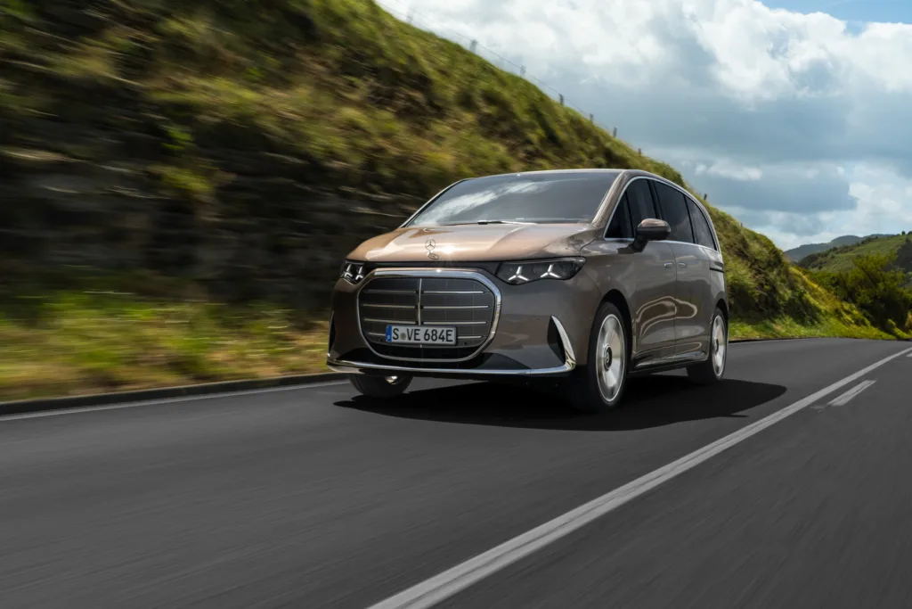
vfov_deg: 38.9
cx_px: 456
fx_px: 861
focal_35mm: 34
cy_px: 304
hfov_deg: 55.8
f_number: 10
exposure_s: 1/30
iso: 100
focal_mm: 34
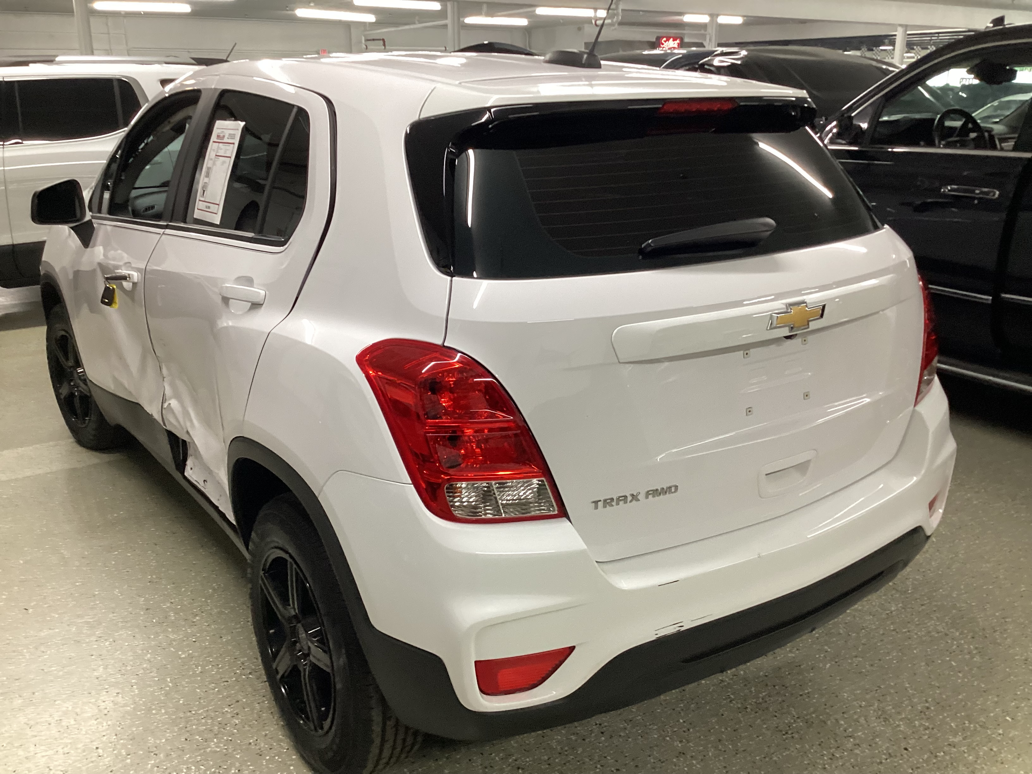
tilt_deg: -19.5
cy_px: 387
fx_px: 924
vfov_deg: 45.4
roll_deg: -0.5
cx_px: 516
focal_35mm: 31
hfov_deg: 58.4
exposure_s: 1/60
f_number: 2.4
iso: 160
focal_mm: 3.3
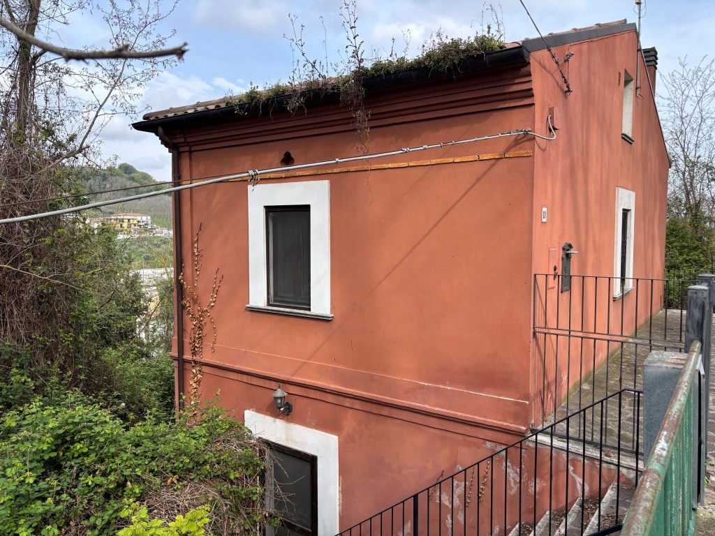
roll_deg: +0.5
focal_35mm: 26
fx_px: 537
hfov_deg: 67.3
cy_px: 268
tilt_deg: -4.5
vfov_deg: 53.1
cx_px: 358
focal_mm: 5.96
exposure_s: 1/880
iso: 50
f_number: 1.6
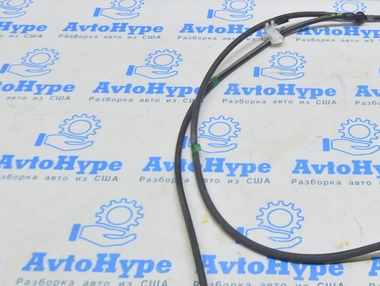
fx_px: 668
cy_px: 155
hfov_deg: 30.9
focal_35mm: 61
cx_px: 304
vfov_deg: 24.1
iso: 400
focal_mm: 23
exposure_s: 1/20
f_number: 5.6
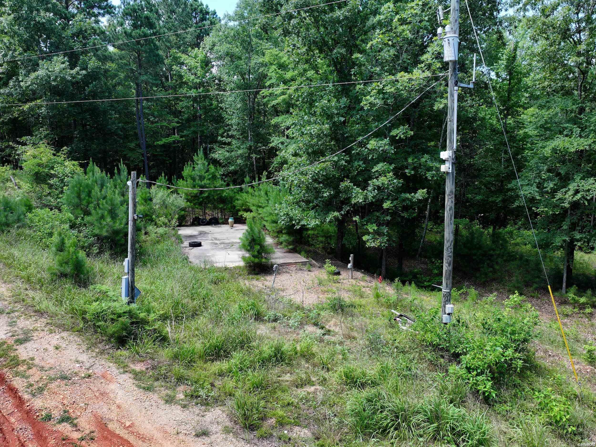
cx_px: 298
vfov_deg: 56.8
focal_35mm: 24
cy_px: 224
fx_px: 413
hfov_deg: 71.6
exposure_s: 1/500
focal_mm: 12.29
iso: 120
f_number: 2.8
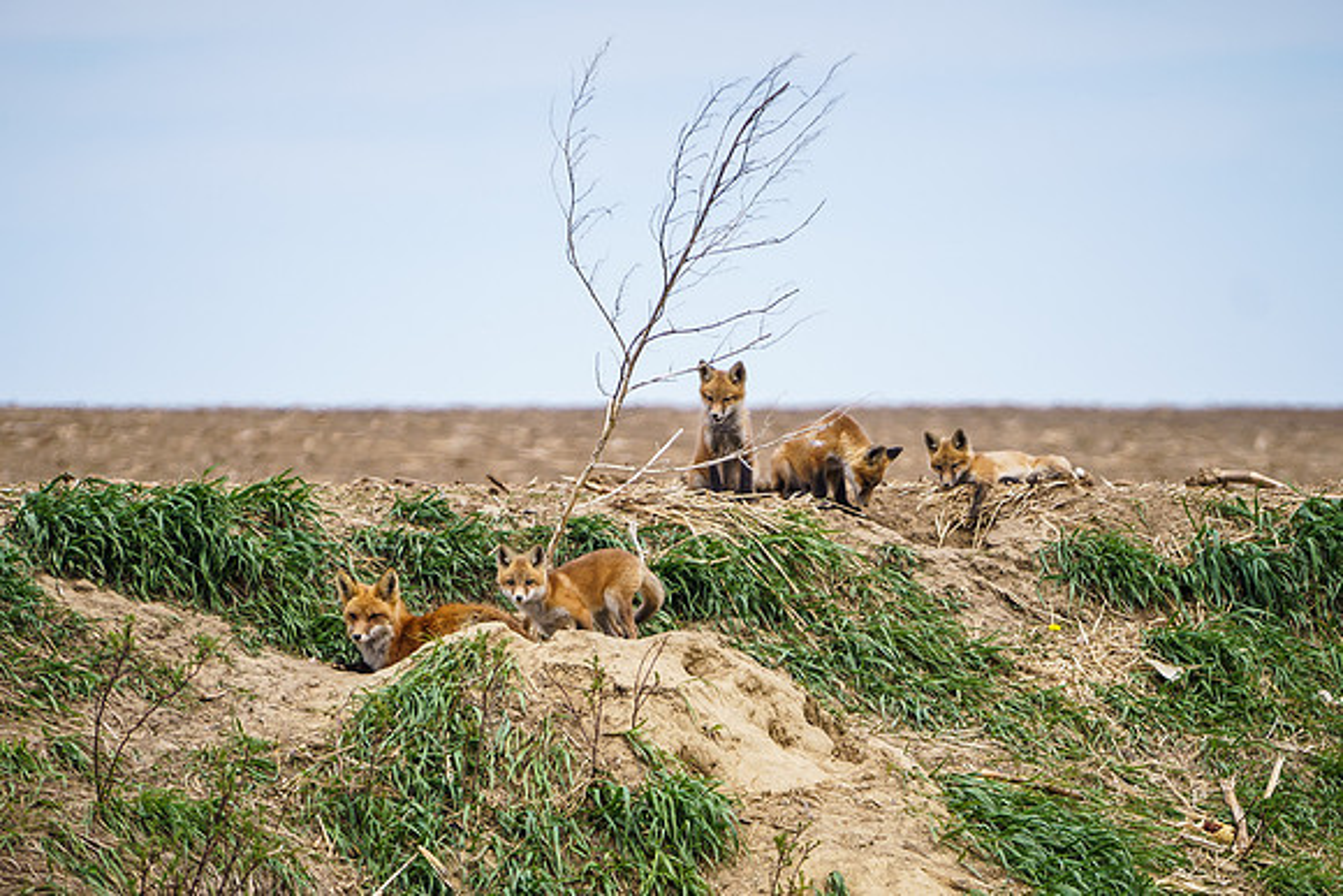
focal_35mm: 341
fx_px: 12735
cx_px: 674
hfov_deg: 6.0
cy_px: 754
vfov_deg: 4.0
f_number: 4
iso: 400
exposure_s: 1/3200
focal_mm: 200
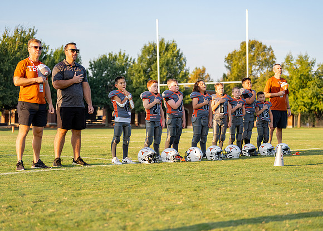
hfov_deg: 26.2
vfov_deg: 18.9
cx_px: 157
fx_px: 694
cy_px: 116
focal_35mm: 76
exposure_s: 1/1600
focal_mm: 70
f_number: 2.8
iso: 400
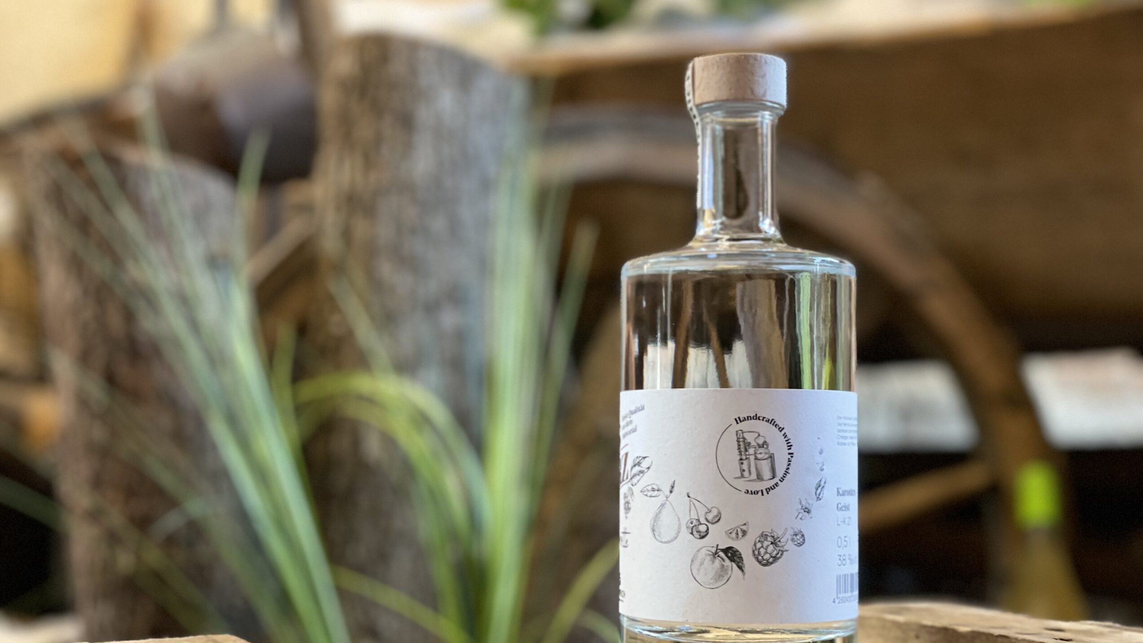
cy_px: 412
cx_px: 572
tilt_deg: +1.5
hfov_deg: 36.6
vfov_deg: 21.0
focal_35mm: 57
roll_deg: +0.5
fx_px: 1728
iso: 250
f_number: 2
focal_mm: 6
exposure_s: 1/33
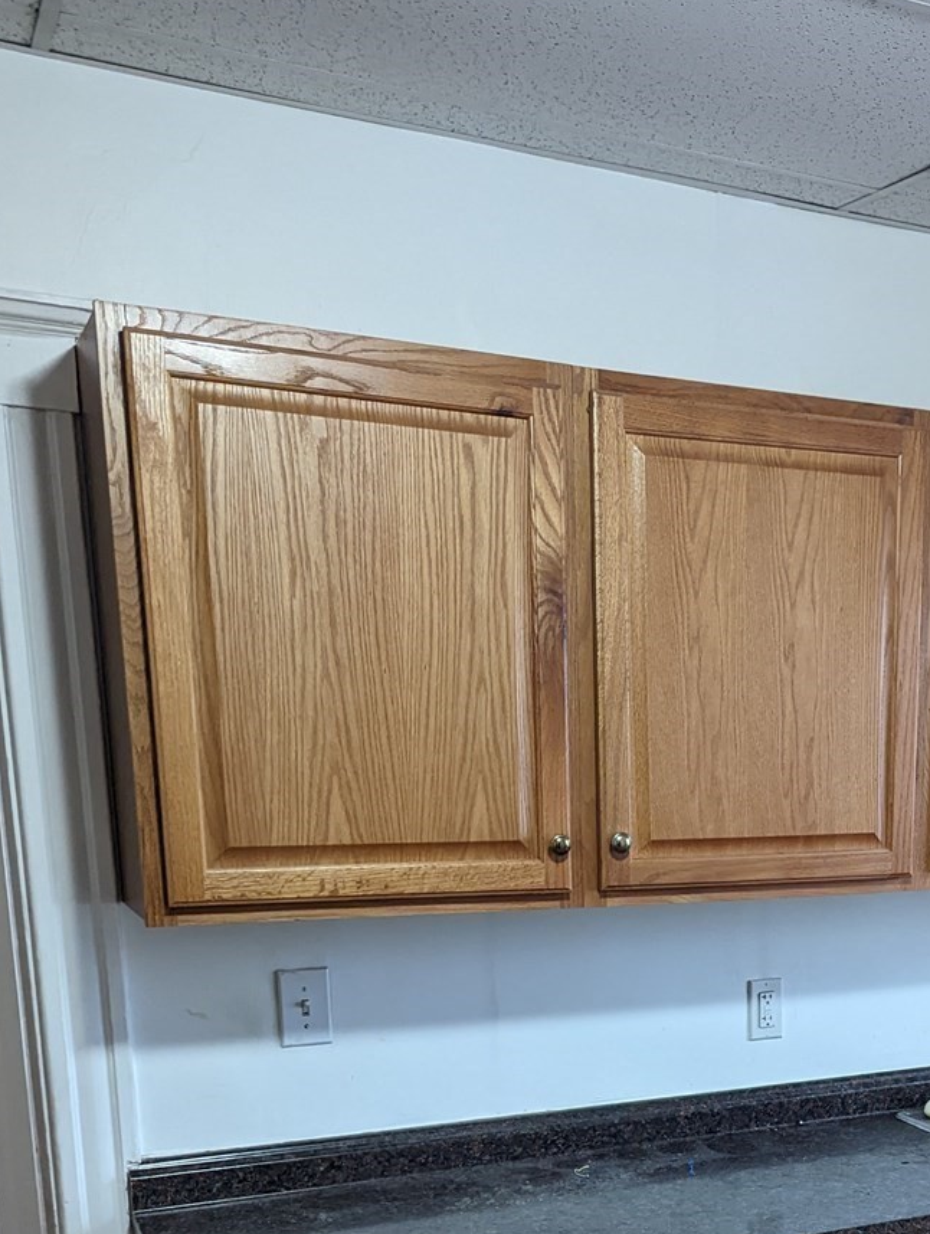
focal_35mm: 43
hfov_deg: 32.5
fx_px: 1535
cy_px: 1066
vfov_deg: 41.0
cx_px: 781
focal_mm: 6.81
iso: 791
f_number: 1.85
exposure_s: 1/120
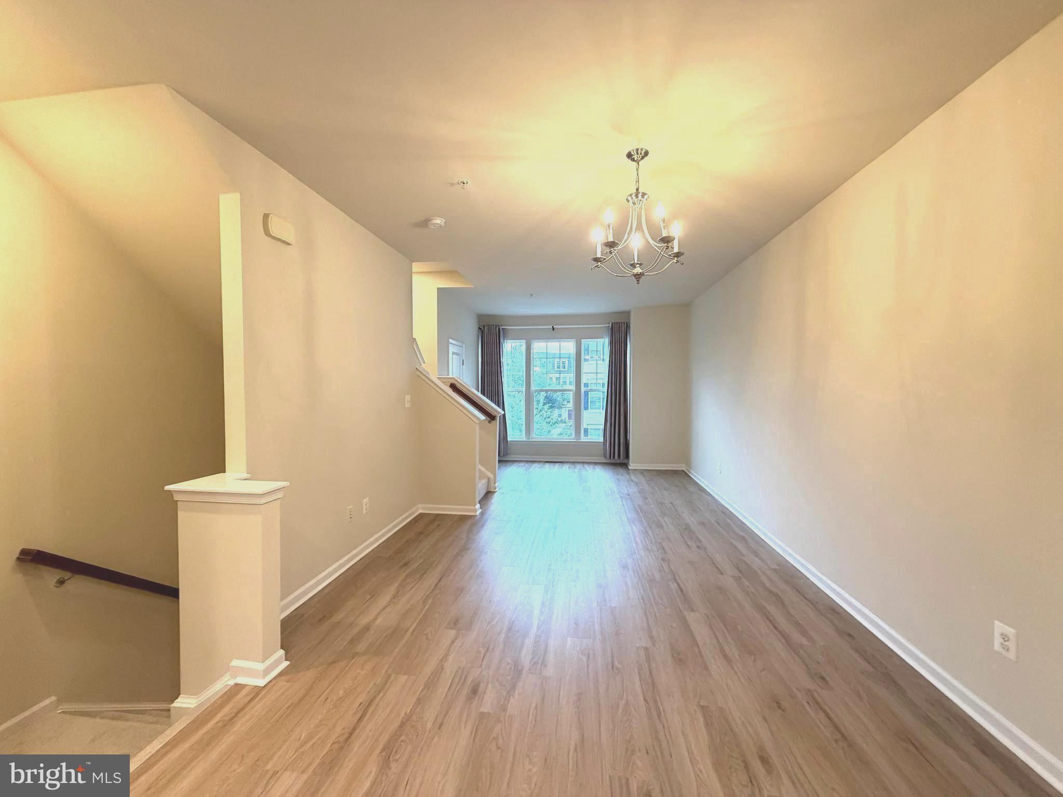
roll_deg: +0.8
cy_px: 398
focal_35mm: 14
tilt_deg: -2.8
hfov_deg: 102.1
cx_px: 532
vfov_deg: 85.7
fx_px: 430
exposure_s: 1/60
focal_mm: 2.22
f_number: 2.2
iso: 320
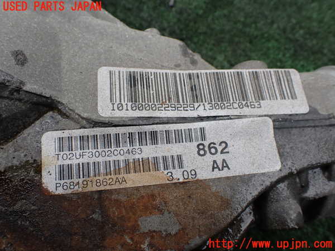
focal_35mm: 30
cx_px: 168
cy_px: 126
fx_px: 290
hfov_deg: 60.0
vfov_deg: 46.8
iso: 100
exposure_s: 1/400
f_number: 3.2
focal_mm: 5.4
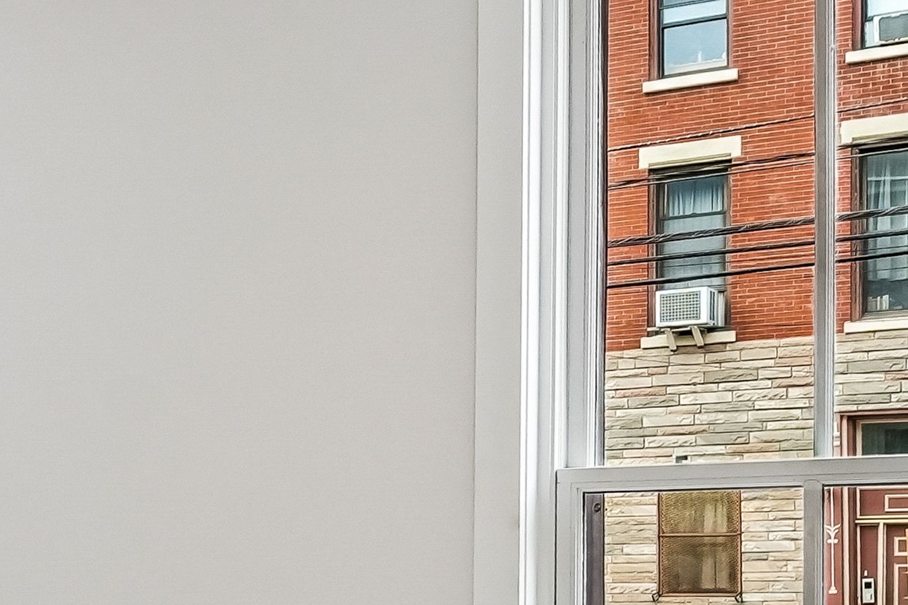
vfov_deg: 16.0
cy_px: 1071
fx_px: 1841
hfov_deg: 24.2
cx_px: -276
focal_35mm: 73
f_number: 7.1
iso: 1250
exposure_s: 1/80
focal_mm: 14
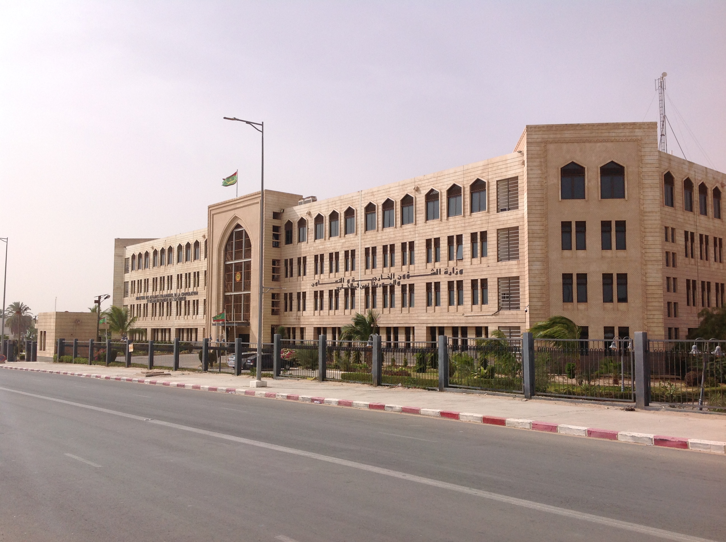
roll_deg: -1.3
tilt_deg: +3.8
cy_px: 271
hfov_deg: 52.7
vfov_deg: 40.6
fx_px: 733
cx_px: 363
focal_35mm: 35
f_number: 2.4
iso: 50
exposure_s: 1/3788
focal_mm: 4.28
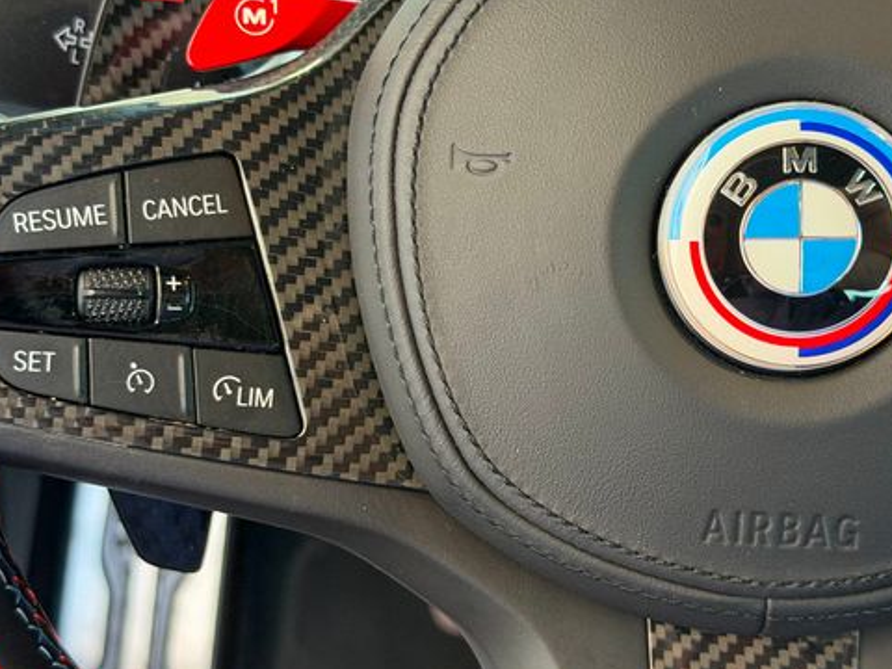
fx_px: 1649
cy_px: 308
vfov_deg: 22.9
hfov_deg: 30.3
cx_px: 459
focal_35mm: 64
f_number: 1.78
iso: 200
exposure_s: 1/65
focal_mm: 6.76
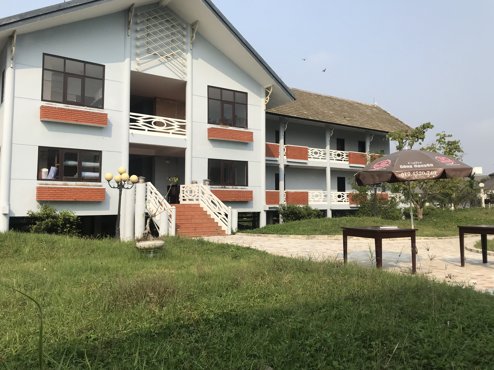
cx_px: 249
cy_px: 180
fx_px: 414
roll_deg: -0.2
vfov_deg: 48.2
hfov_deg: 61.7
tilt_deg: +4.5
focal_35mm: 29
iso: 20
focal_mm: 3.99
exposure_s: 1/2283
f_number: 1.8
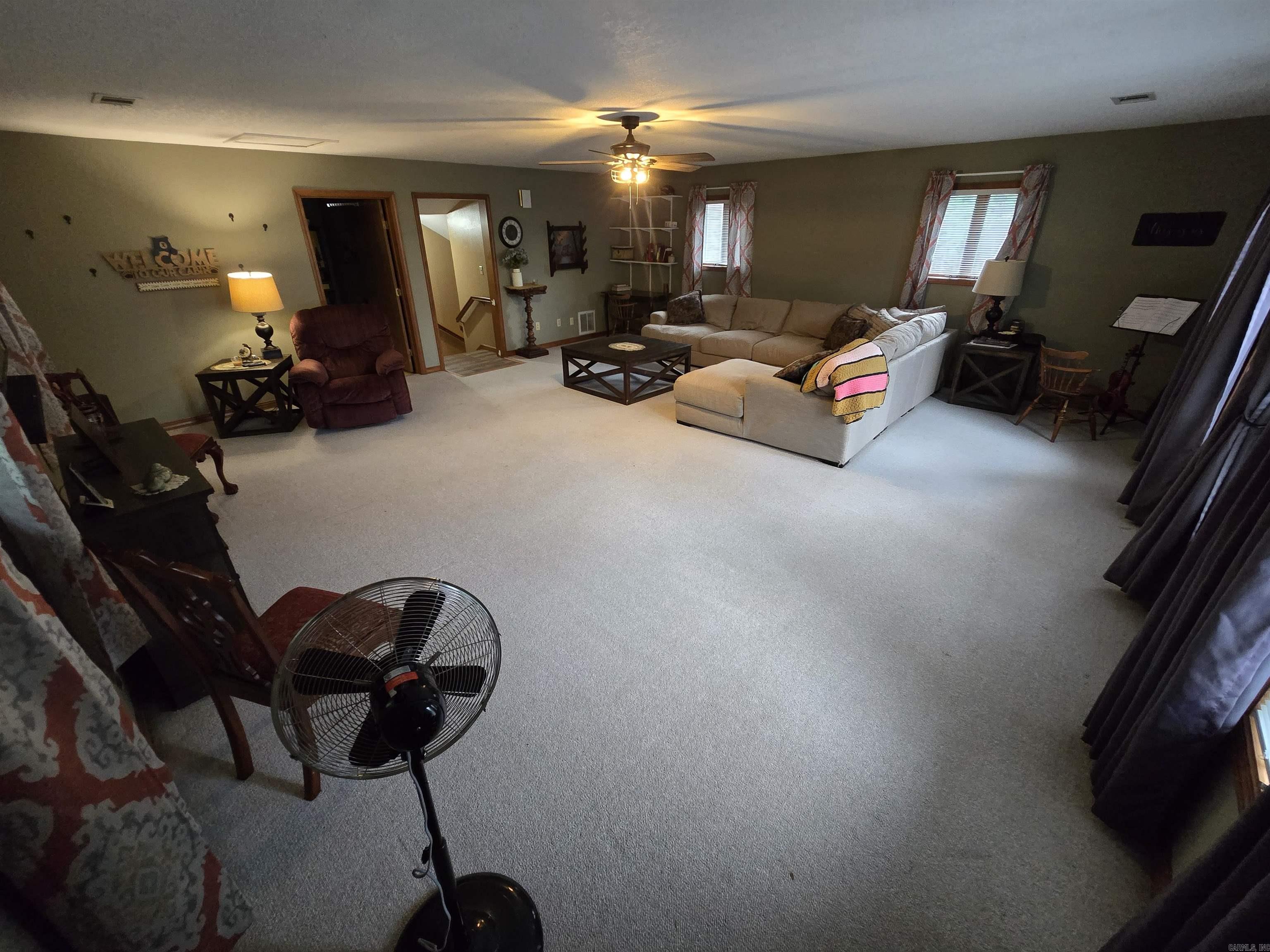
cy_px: 476
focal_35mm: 13
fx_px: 477
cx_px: 635
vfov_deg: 89.9
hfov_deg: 106.2
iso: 640
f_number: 2.2
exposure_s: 1/60
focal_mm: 2.2
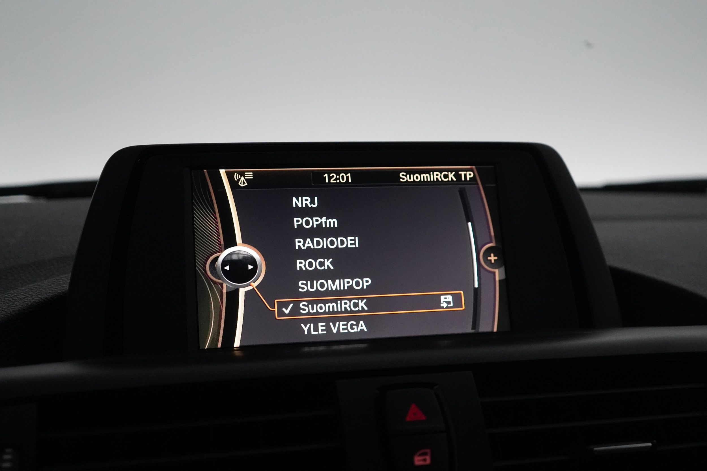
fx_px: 825
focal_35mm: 42
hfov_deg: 46.4
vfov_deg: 31.9
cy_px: 236
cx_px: 354
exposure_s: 1/160
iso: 4000
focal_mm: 28
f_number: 3.5
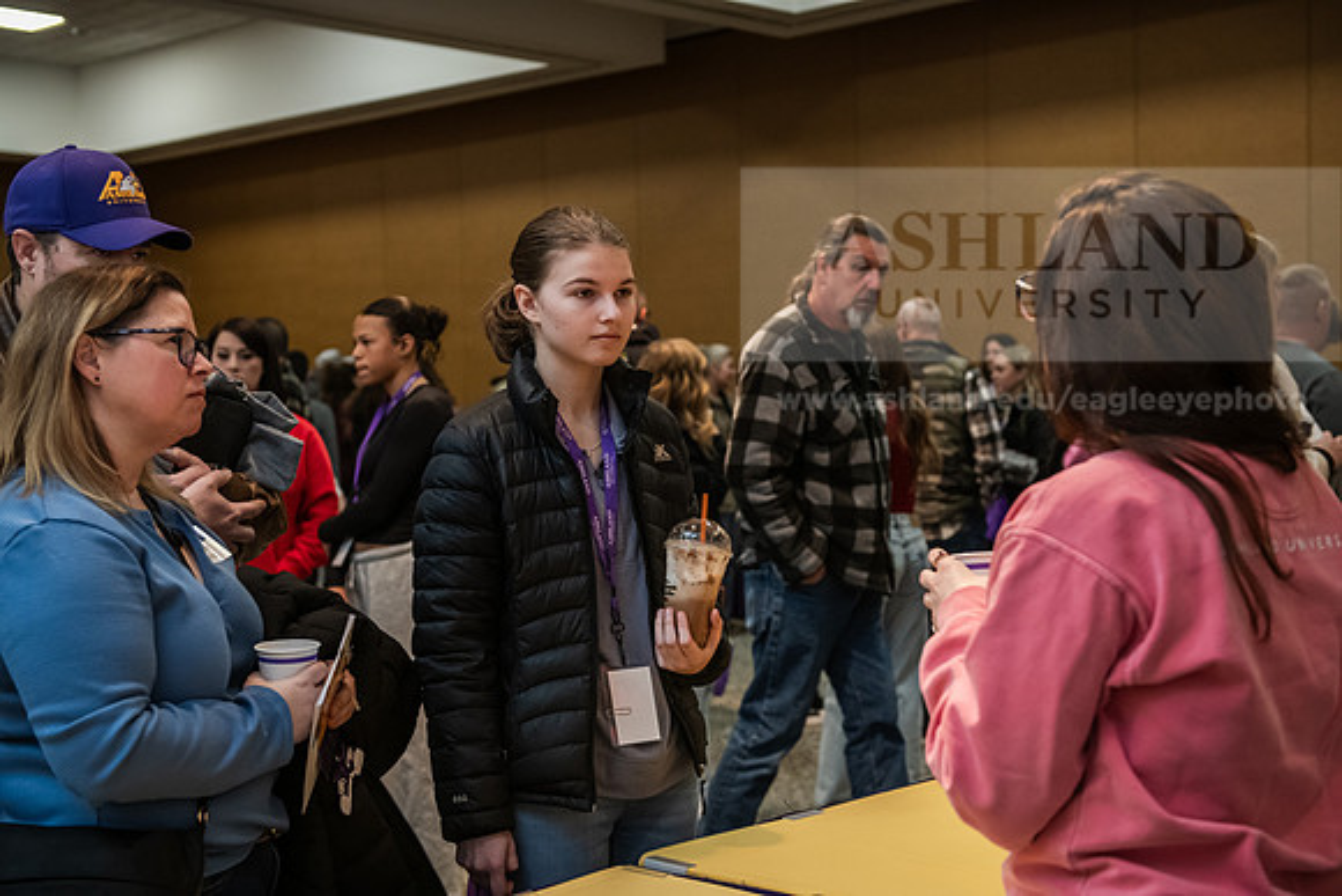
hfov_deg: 39.6
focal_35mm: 50
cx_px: 671
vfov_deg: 27.0
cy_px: 448
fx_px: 1864
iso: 2500
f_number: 3.5
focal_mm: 50
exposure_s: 1/200
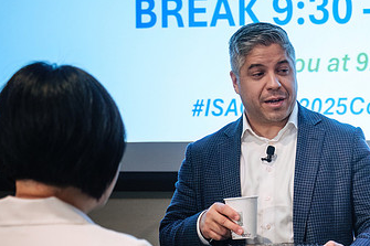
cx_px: 320
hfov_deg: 22.4
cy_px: 198
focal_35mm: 89
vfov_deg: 15.2
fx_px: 914
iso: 800
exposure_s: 1/50
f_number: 2.8
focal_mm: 33.2
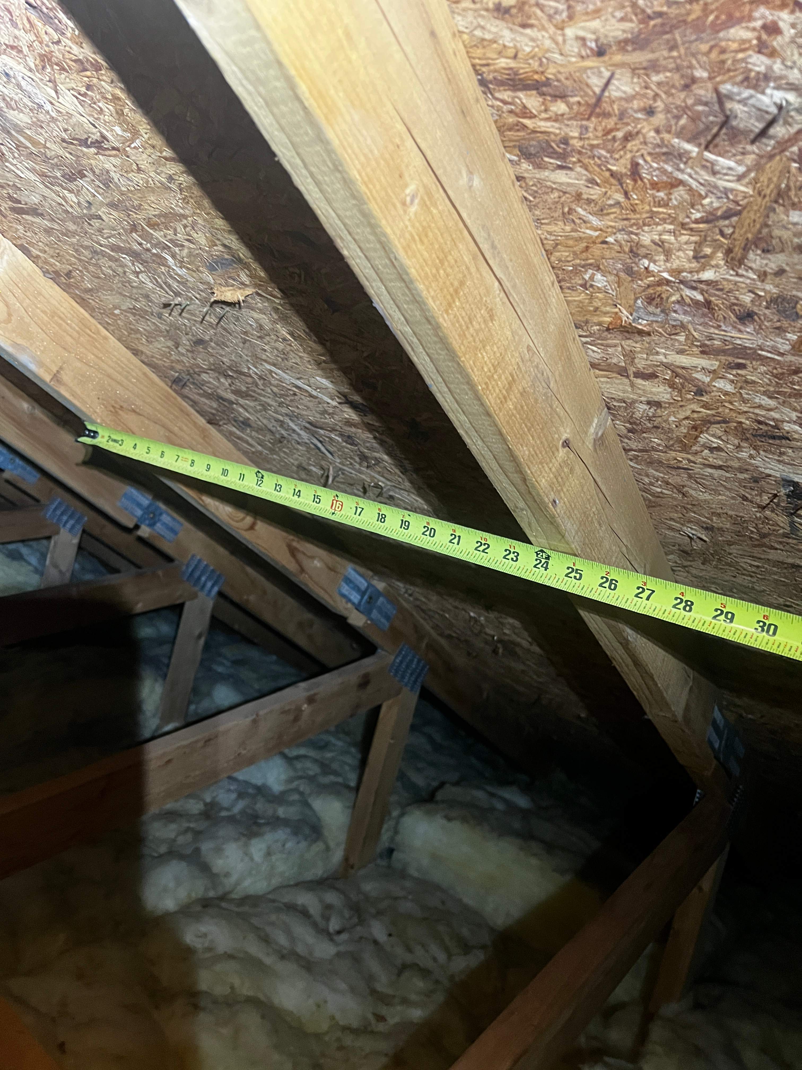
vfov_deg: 67.3
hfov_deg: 53.1
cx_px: 401
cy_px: 535
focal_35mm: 26
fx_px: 803
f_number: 1.5
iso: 500
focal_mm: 5.7
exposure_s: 1/41
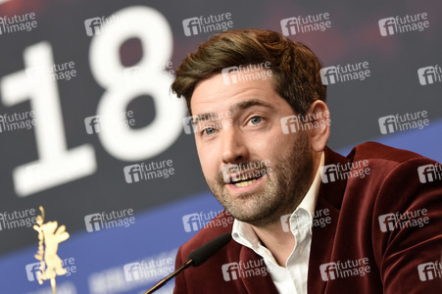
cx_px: 221
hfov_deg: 11.4
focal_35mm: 180
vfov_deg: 7.6
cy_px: 147
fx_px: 2208
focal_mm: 120
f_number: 3.2
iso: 640
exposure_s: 1/200
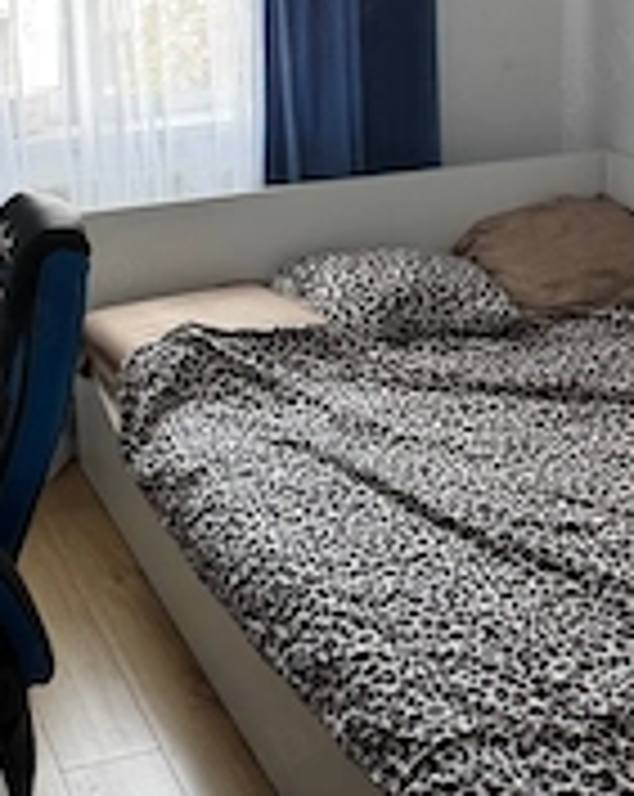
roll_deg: +2.8
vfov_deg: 33.3
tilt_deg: -5.9
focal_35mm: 53
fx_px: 1246
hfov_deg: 27.6
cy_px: 63
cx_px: 81
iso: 200
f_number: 1.78
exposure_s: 1/121
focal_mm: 6.76
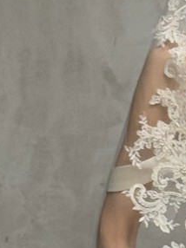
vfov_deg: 7.3
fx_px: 1930
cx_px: 262
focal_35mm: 269
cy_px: 301
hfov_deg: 5.5
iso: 100
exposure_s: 1/63
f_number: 1.78
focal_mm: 6.76
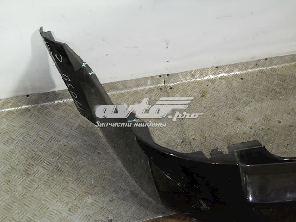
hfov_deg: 45.8
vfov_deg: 35.1
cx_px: 148
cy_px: 111
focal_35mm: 41
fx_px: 351
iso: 200
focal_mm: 6.72
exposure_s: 1/30
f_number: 3.1
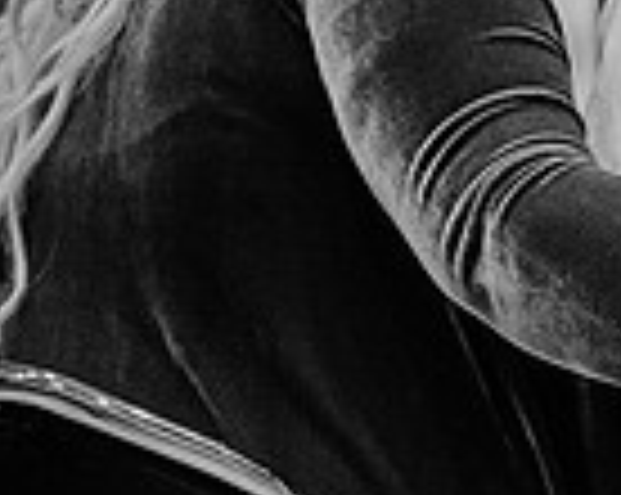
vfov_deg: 15.2
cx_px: 943
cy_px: 458
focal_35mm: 100
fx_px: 1835
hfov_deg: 17.2
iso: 5000
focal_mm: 24
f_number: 2
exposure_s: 1/640
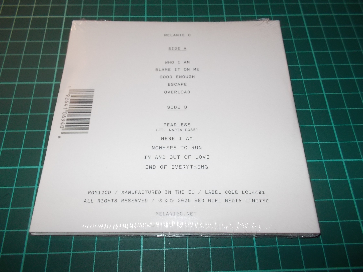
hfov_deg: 61.7
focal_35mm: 29
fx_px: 304
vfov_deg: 48.2
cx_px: 182
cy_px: 136
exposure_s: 1/30
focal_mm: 4.1
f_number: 3.3
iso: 200
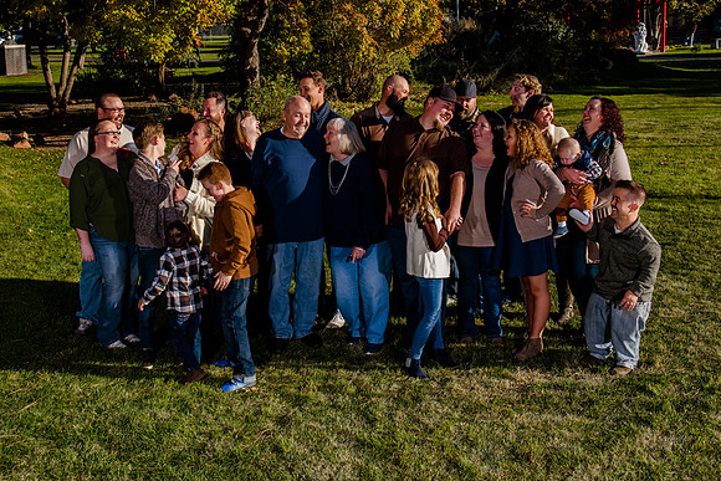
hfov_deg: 42.3
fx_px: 930
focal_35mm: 46
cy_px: 152
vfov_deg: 28.8
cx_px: 323
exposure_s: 1/320
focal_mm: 34
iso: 320
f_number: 8
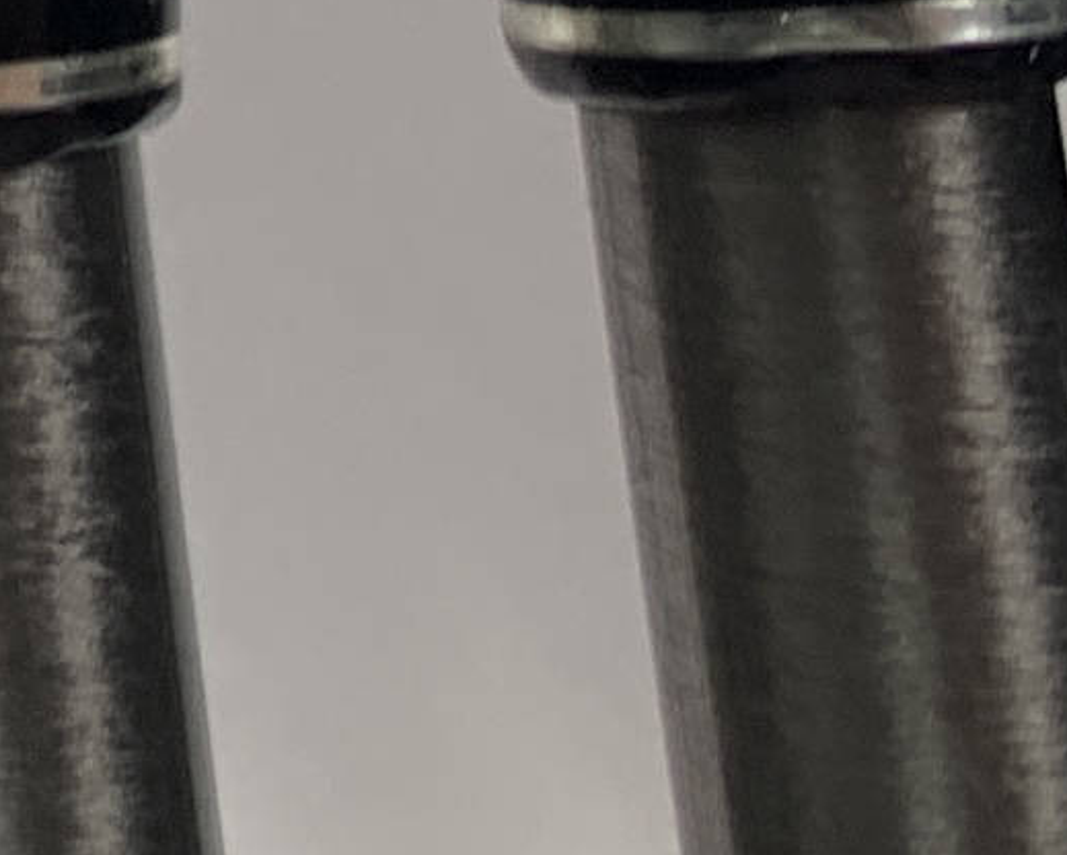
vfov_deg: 7.0
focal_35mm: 197
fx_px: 6226
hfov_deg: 8.5
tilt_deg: -72.2
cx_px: -1963
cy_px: -1689
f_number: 1.8
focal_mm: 4.25
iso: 32
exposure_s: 1/120
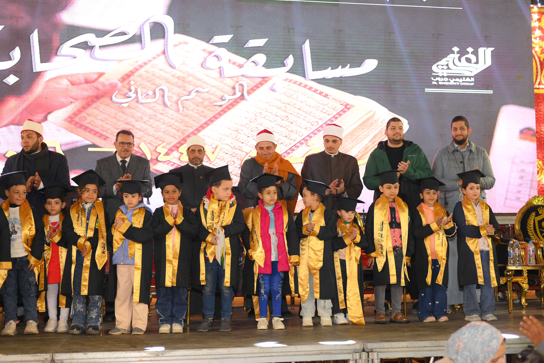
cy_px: 182
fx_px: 756
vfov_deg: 27.0
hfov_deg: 39.6
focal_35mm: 50
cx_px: 272
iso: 1000
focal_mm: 50
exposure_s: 1/200
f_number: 2.8
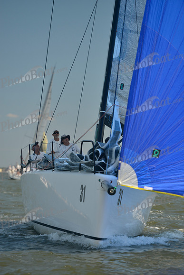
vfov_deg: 12.8
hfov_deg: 8.6
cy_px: 138
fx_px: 1226
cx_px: 92
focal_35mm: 160
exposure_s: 1/1250
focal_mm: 160
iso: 200
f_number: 3.5
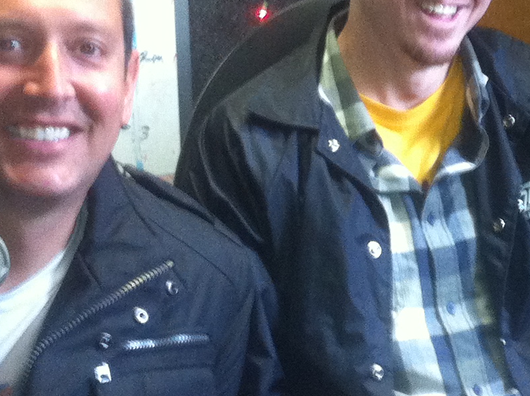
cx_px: 503
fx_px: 1742
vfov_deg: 12.9
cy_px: 57
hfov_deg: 17.0
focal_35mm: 114
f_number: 2.8
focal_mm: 3.85
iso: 250
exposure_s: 1/17
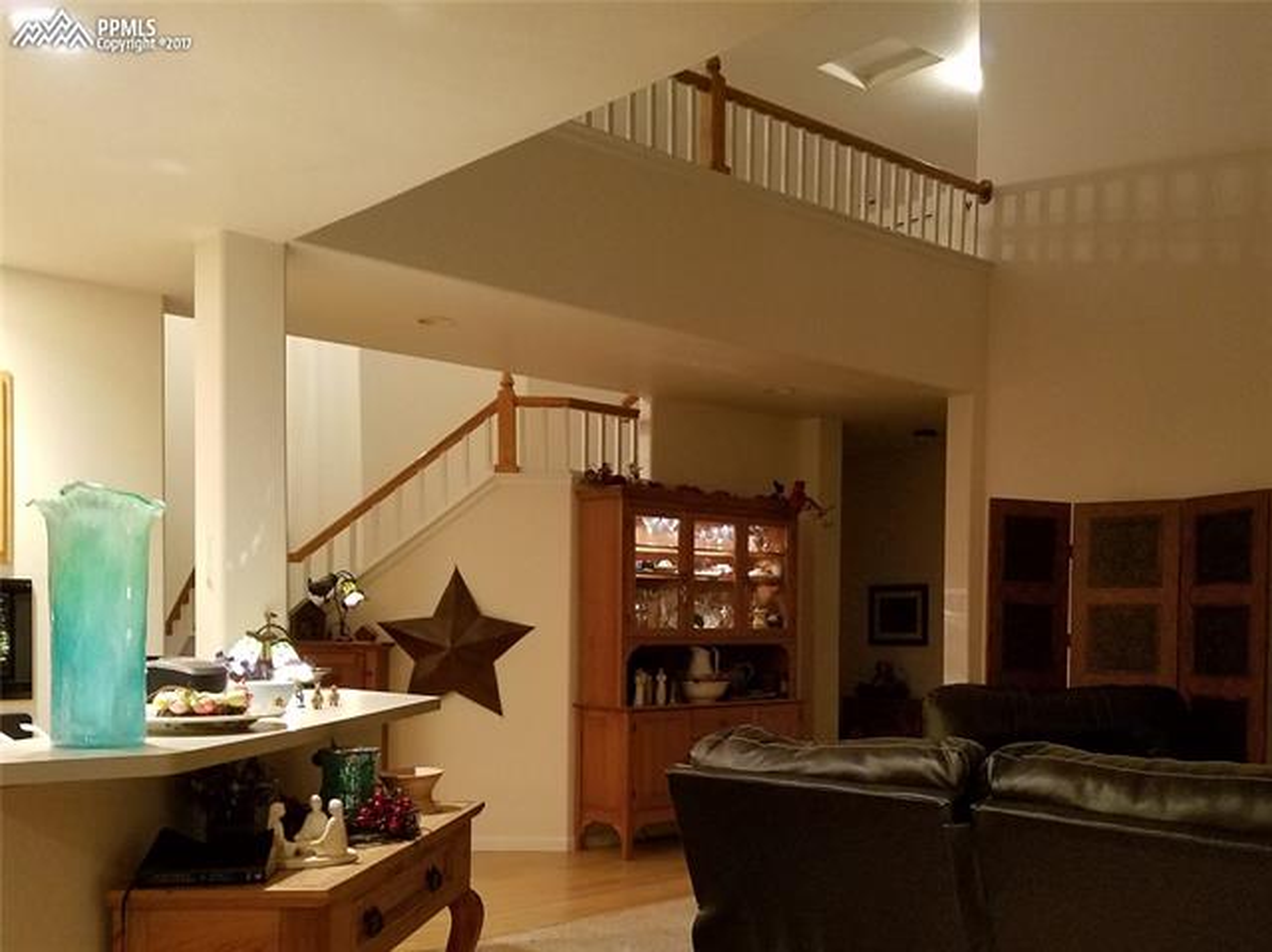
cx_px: 636
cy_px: 476
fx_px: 955
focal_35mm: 26
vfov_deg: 53.0
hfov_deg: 67.3
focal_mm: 4.2
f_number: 1.7
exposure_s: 1/10
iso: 250
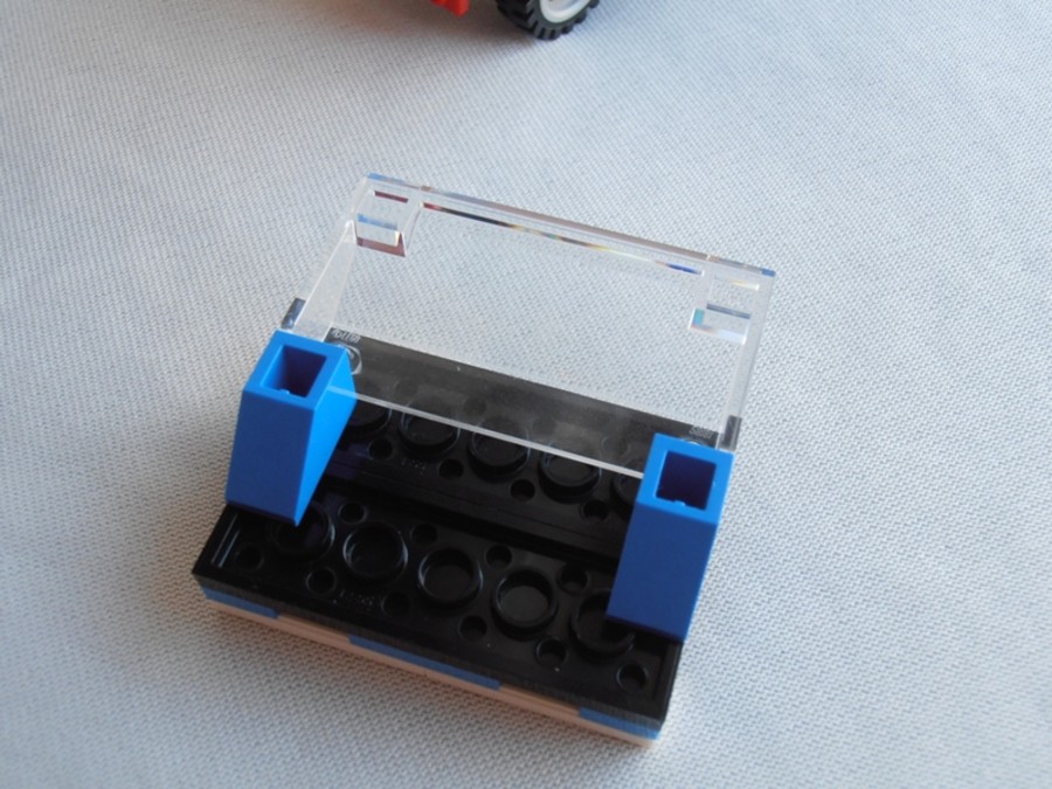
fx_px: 1124
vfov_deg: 38.7
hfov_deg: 50.1
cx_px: 526
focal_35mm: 37
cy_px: 394
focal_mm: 6.61
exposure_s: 1/40
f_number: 3.9
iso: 100
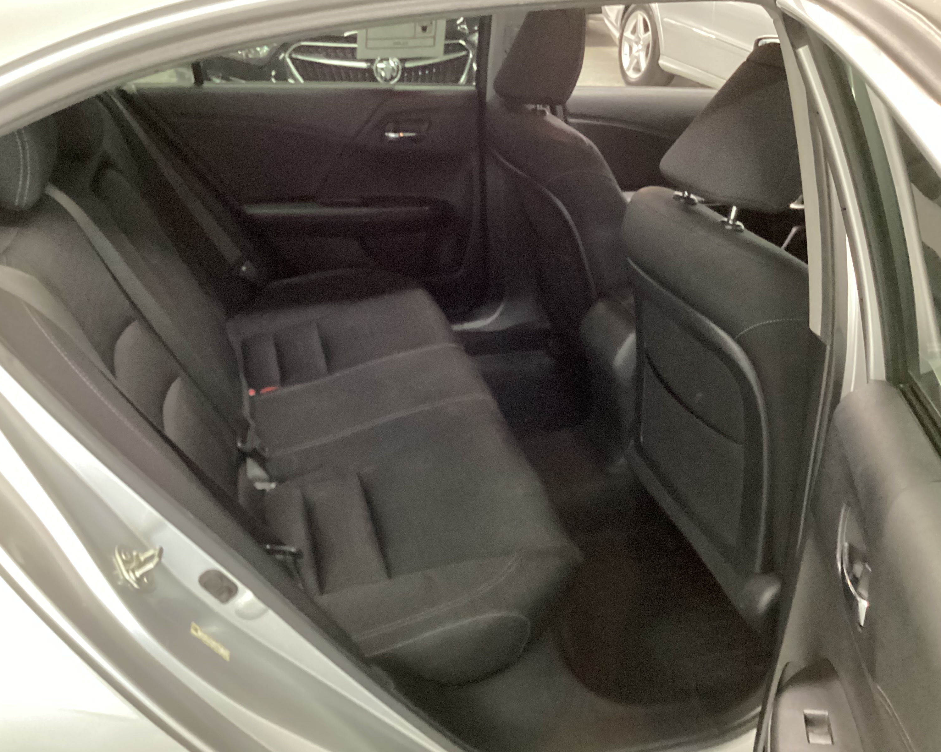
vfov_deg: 44.5
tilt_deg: -28.4
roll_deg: -0.9
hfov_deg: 54.2
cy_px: 374
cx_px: 445
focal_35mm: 33
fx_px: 919
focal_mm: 3.3
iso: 640
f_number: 2.4
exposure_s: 1/20
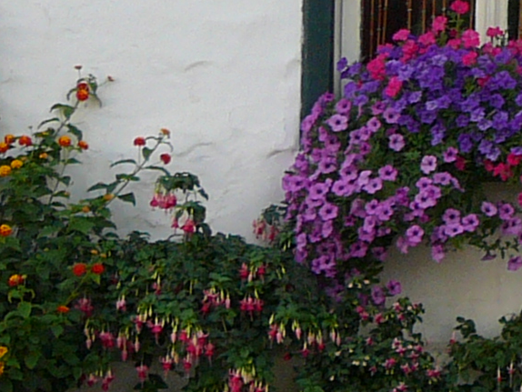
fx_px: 2353
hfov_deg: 11.1
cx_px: 1152
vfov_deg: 9.5
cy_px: 64
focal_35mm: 156
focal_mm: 5.2
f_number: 2.8
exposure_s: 1/320
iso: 80
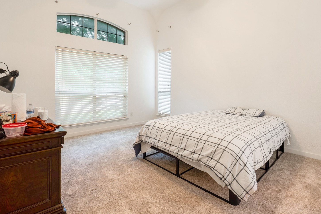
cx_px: 162
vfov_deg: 67.0
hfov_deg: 90.0
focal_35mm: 18
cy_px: 89
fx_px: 161
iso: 100
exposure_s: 1/5
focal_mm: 12
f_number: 9
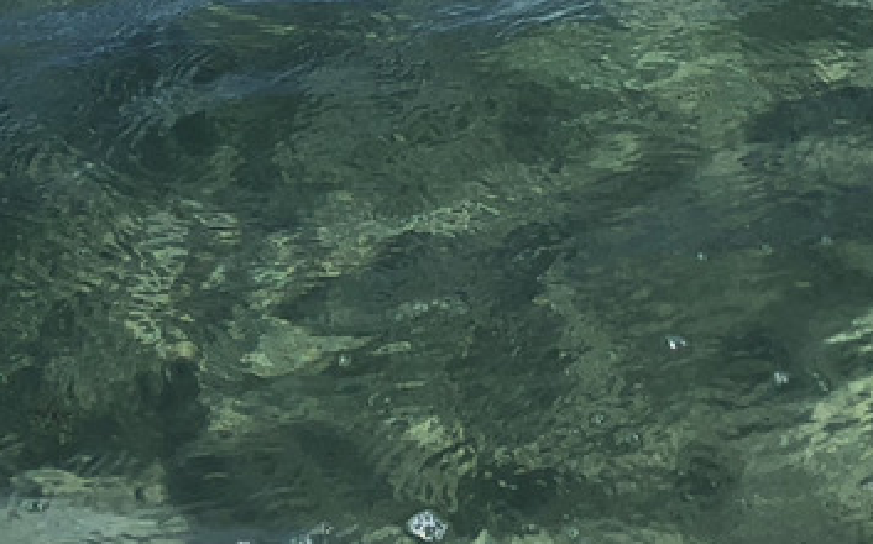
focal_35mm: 101
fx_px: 2401
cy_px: -529
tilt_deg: -13.1
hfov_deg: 20.3
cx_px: 749
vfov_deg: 11.7
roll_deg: +0.1
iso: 20
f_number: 1.8
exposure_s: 1/1499
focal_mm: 4
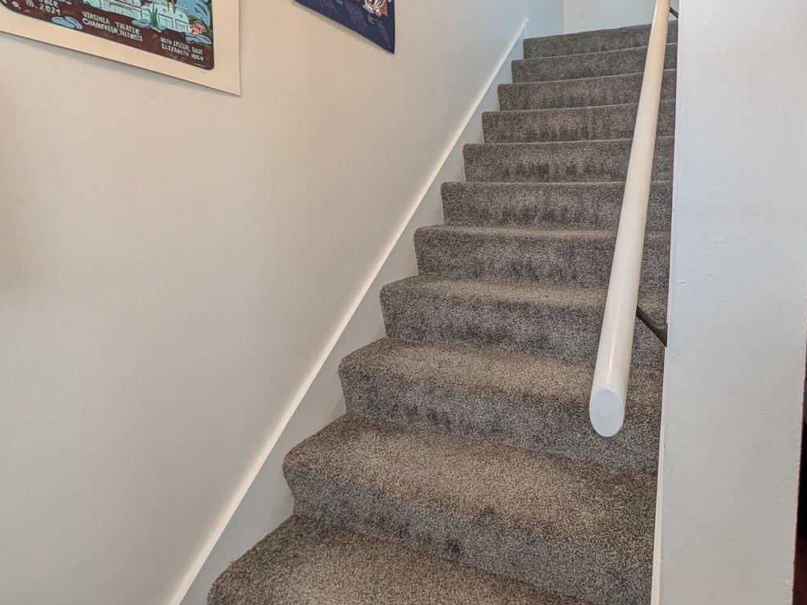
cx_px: 537
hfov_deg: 87.8
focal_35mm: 17
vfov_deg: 74.0
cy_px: 245
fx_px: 396
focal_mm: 2.02
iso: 182
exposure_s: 1/60
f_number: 1.7
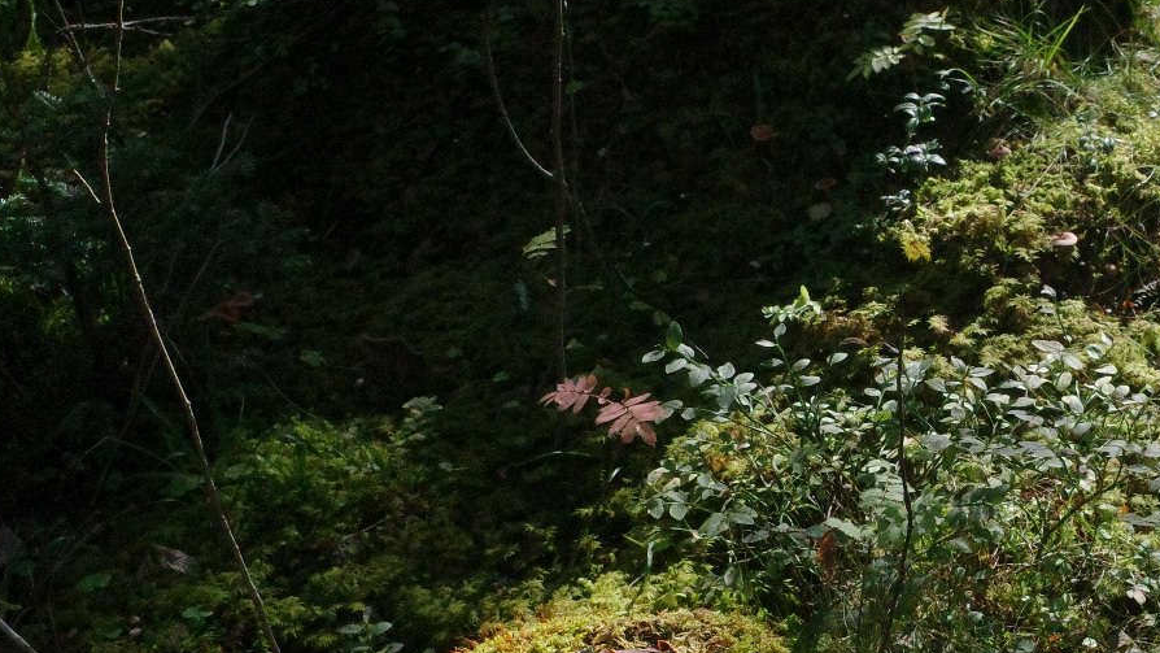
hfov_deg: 32.2
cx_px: 968
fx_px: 1938
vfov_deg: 19.0
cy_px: 449
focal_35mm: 63
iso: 6400
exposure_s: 1/3200
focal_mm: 18.3
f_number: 7.1
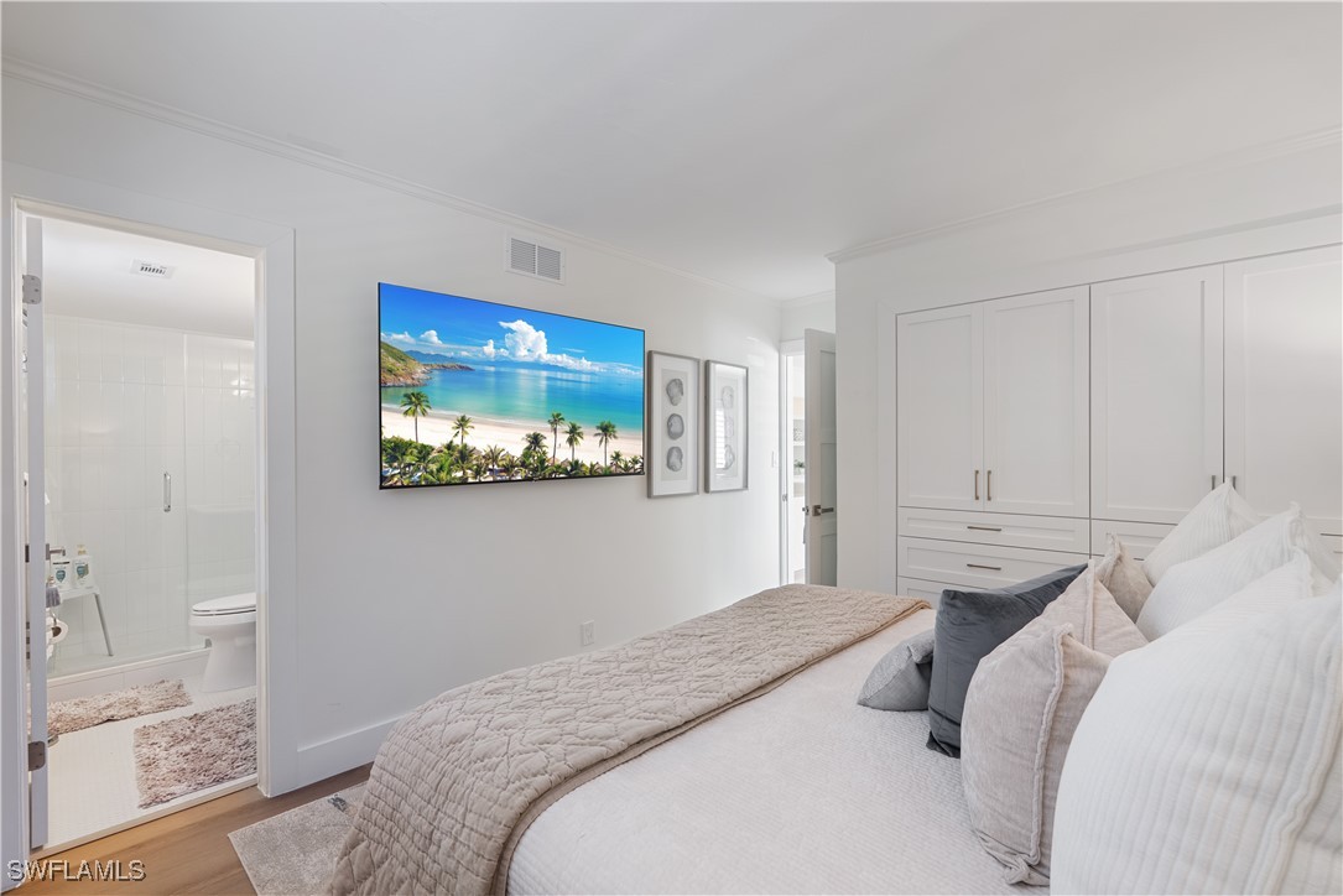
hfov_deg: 96.7
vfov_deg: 73.8
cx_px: 672
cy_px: 448
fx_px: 597
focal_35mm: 16
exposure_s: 1.3
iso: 100
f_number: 9
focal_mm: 16
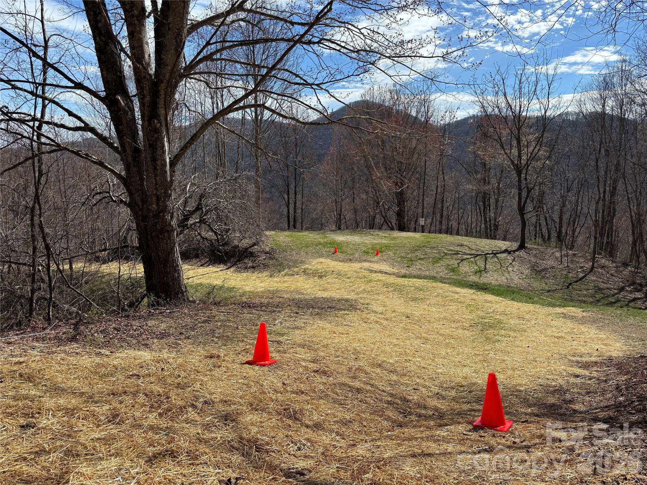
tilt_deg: -8.6
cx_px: 324
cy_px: 242
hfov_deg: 67.3
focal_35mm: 26
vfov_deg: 53.1
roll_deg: -1.5
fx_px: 486
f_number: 1.6
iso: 50
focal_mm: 5.96
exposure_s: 1/4082
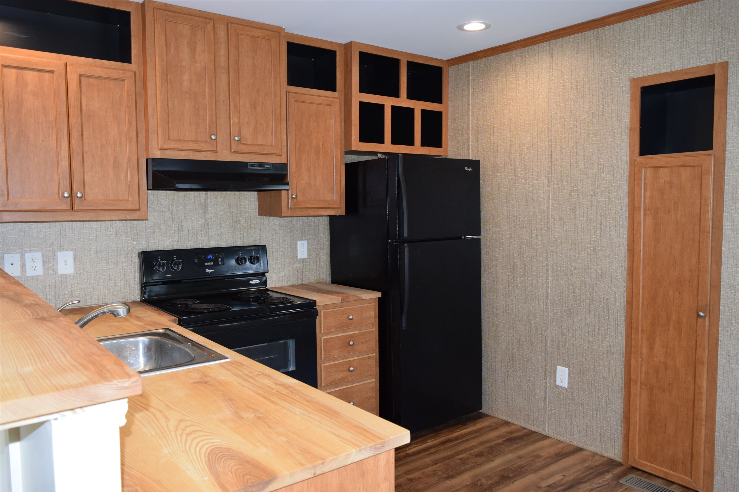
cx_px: 370
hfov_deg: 67.4
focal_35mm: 27
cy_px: 246
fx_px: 554
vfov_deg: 47.9
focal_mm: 18
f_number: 5
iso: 800
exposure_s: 1/100
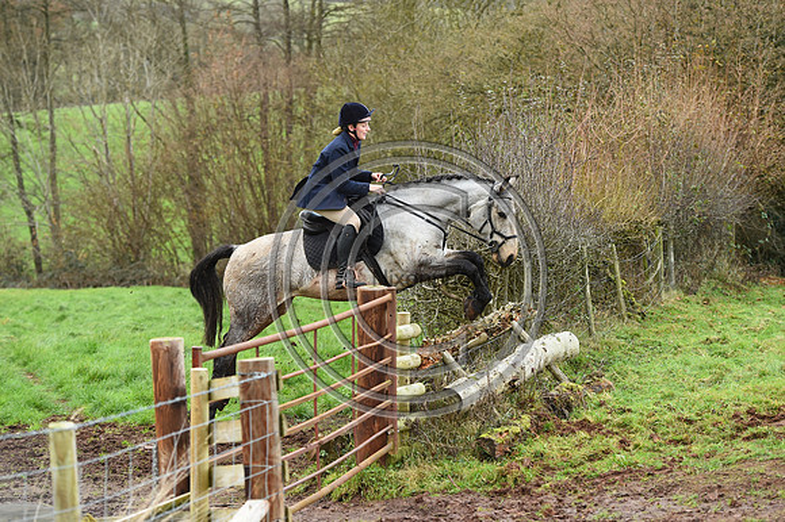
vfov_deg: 14.4
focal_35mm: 95
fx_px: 2070
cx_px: 392
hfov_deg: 21.5
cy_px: 261
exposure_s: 1/1000
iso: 1400
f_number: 3.5
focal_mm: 95
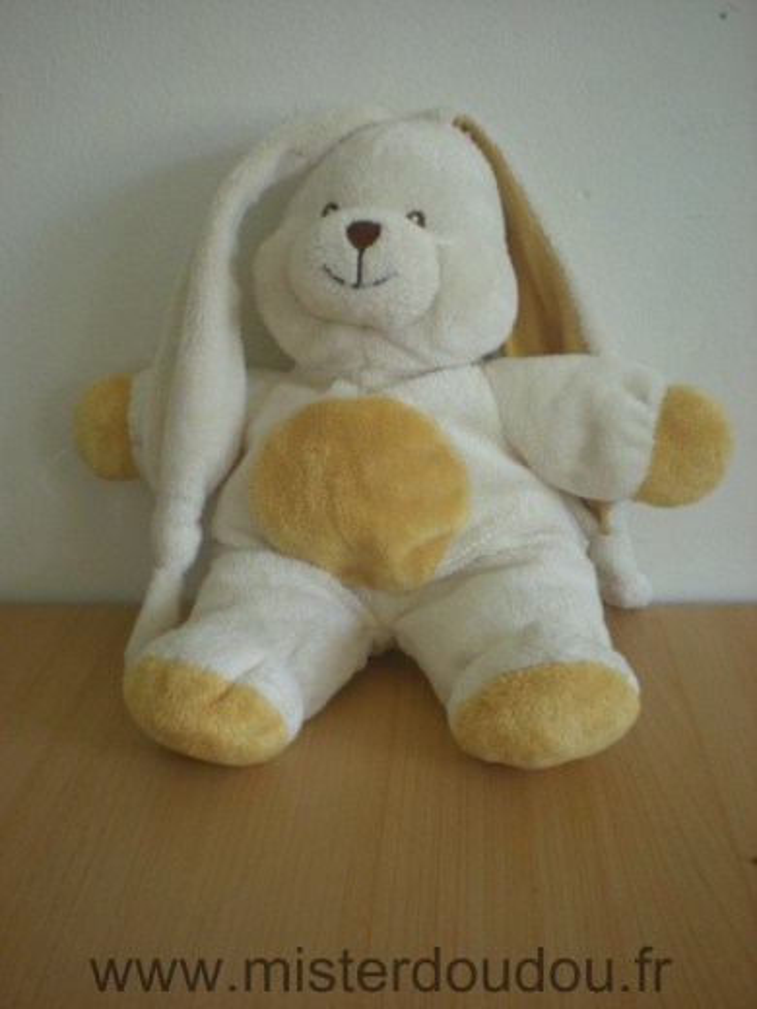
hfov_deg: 37.7
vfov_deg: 49.0
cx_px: 378
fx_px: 1108
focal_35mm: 38
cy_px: 504
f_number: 3.1
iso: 200
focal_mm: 6.3
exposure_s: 1/31
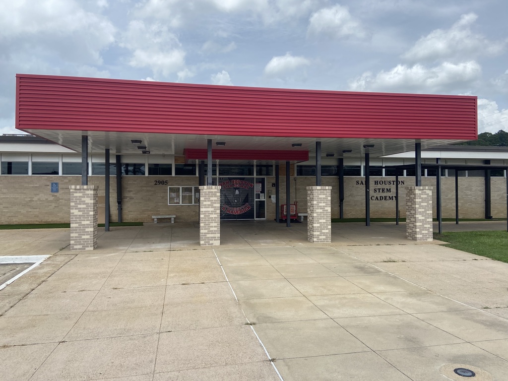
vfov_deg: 53.1
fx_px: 382
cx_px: 254
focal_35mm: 26
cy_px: 190
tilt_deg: -1.0
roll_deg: +0.3
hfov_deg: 67.3
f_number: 1.8
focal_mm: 4.25
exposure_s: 1/3300
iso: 32
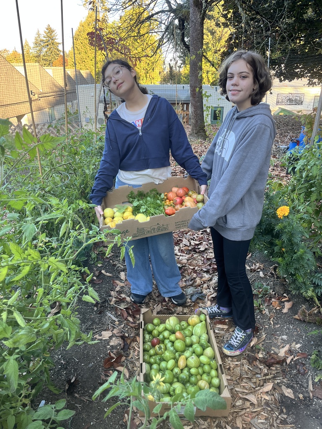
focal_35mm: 26
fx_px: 322
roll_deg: -0.6
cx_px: 161
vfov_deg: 67.3
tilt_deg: -22.1
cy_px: 214
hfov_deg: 53.1
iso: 64
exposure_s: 1/156
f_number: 1.6
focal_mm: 5.1
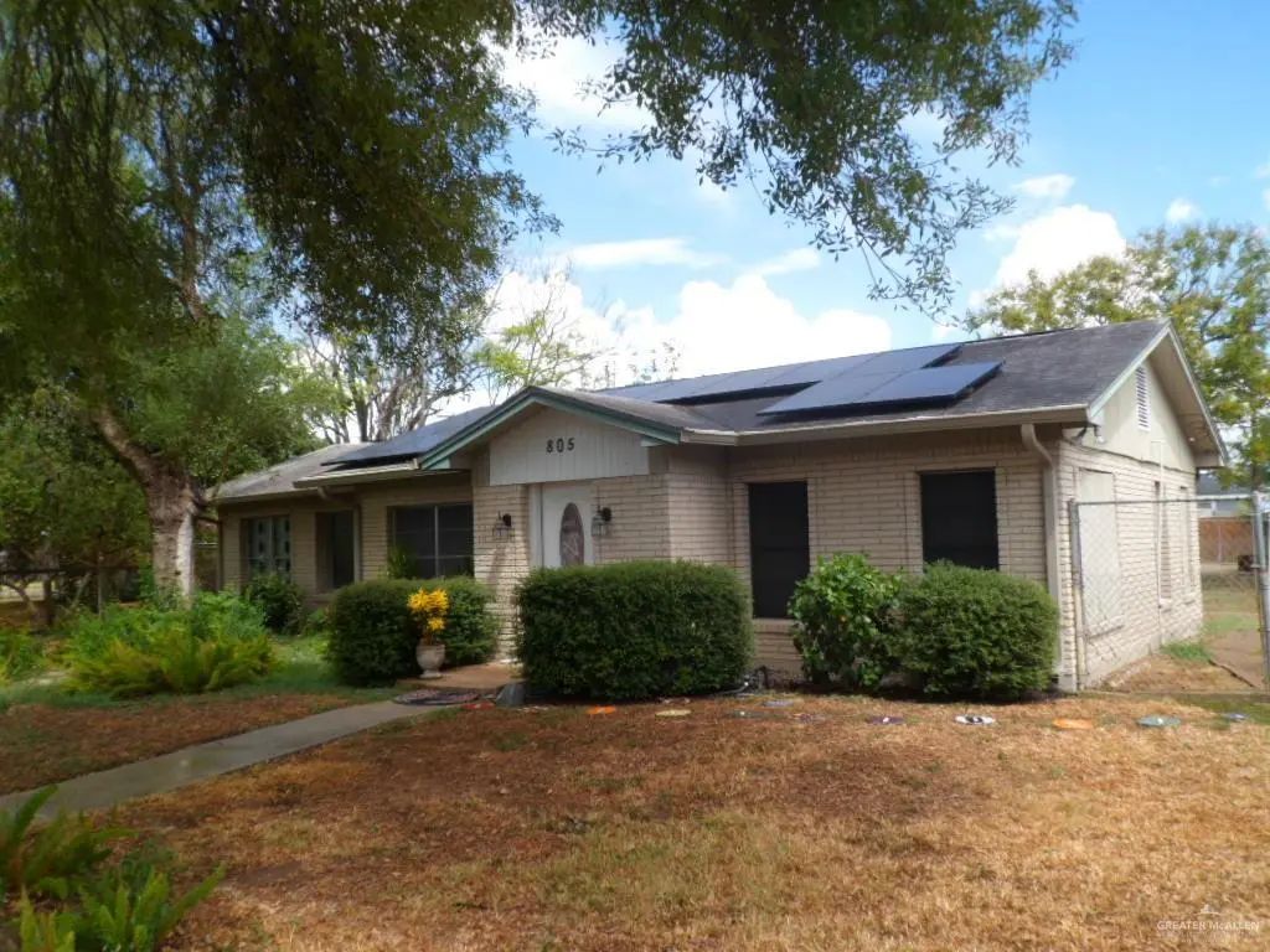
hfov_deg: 65.3
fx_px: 991
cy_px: 476
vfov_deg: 51.4
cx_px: 635
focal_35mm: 27
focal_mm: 4.9
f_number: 3.3
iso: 80
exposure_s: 1/500
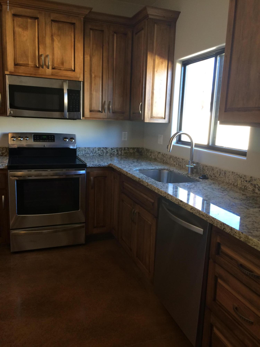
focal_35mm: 29
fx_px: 290
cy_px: 174
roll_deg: -0.3
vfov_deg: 61.7
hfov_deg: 48.2
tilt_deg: -9.9
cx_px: 130
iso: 80
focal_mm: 4.15
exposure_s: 1/30
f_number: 2.2
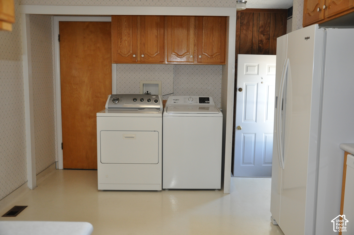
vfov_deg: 36.8
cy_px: 118
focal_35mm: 36
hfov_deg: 53.2
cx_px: 177
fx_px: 354
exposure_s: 1/125
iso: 800
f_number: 3.8
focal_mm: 24
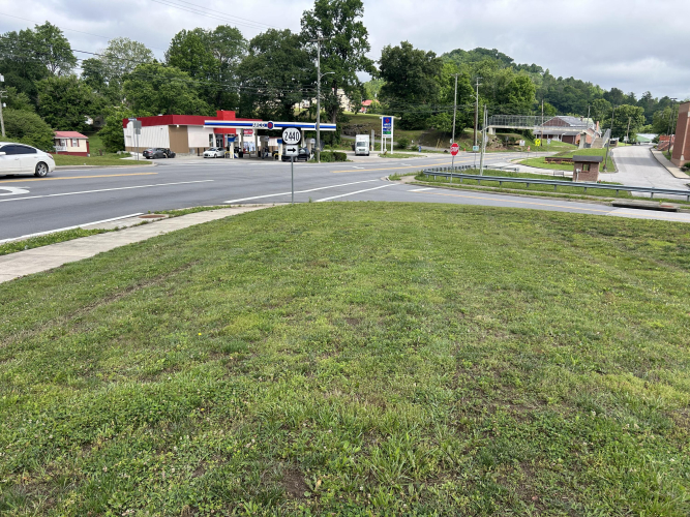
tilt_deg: -13.6
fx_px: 518
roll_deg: -0.6
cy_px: 258
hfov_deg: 67.3
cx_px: 345
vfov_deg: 53.0
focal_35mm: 26
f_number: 1.5
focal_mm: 5.7
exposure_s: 1/1553
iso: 50
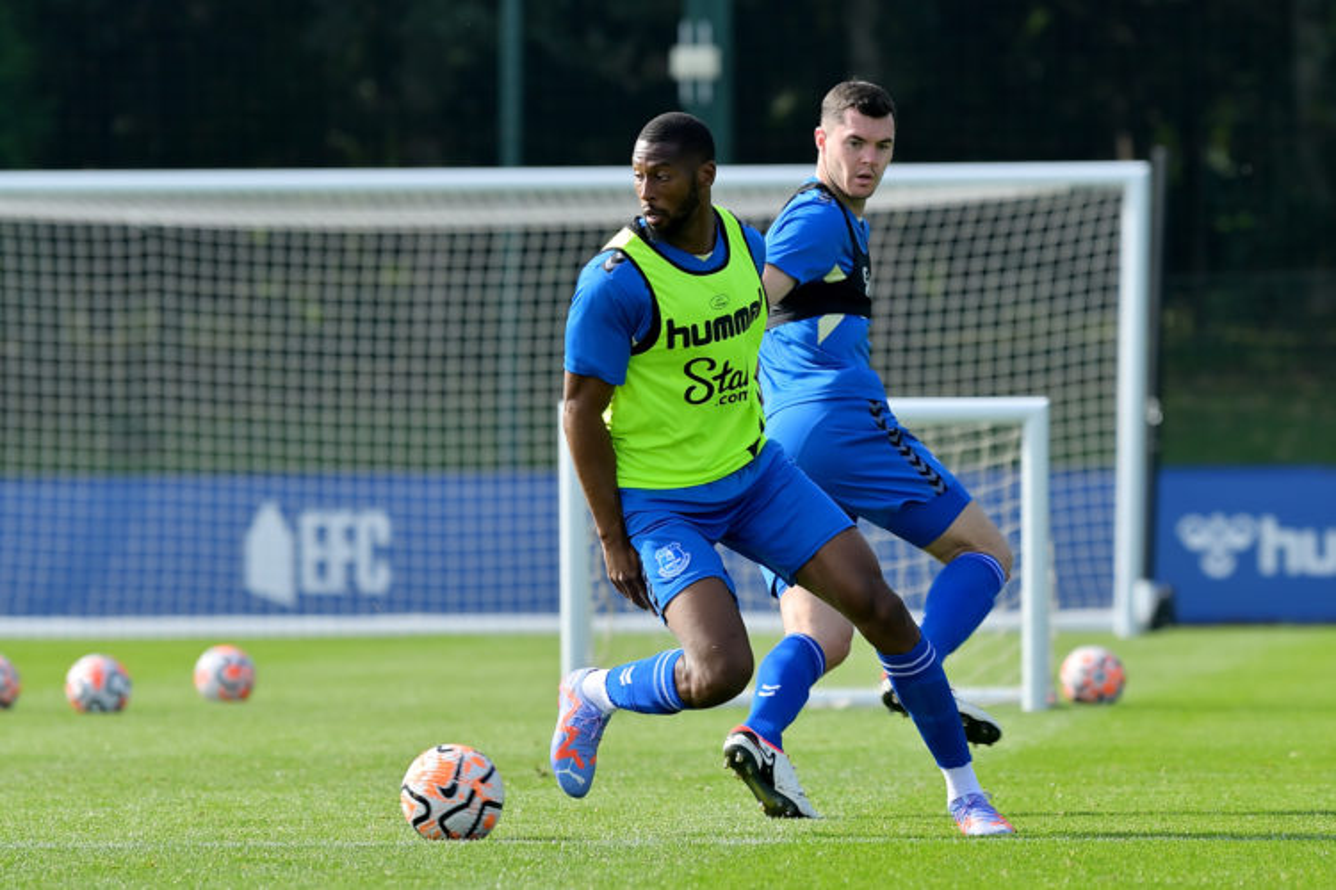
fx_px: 7422
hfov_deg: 10.3
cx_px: 668
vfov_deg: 6.9
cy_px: 445
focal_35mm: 200
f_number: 3.5
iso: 100
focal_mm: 200
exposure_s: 1/800
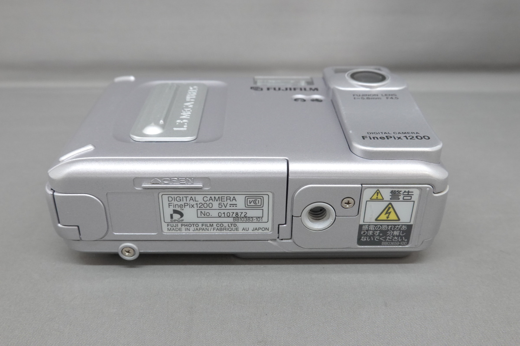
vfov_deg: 37.9
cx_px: 260
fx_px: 506
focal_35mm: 35
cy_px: 173
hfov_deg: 54.4
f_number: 5.6
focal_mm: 13.03
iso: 800
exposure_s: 1/40
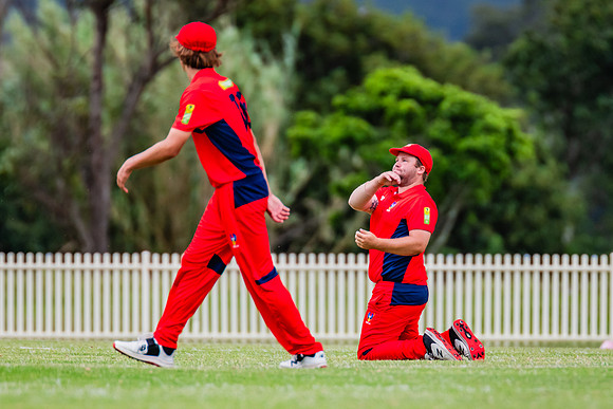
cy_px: 238
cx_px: 365
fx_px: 15609
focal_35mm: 916
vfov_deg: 1.5
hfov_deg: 2.2
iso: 800
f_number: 6.3
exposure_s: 1/1600
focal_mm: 600
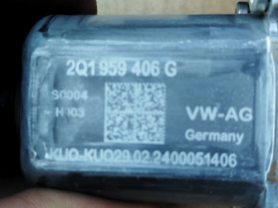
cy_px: 104
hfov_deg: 39.7
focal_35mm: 48
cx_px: 139
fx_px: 385
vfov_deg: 30.3
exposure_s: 1/50
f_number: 1.7
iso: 64
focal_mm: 5.31
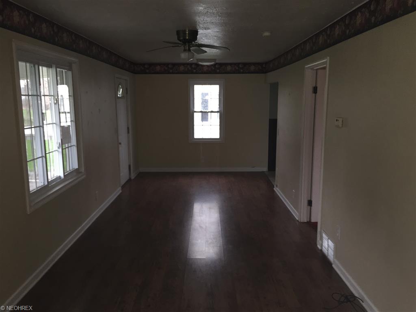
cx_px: 208
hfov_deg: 61.7
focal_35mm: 29
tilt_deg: -9.1
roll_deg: +1.3
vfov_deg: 48.2
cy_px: 156
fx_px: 349
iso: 125
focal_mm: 4.15
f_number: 2.2
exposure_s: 1/17
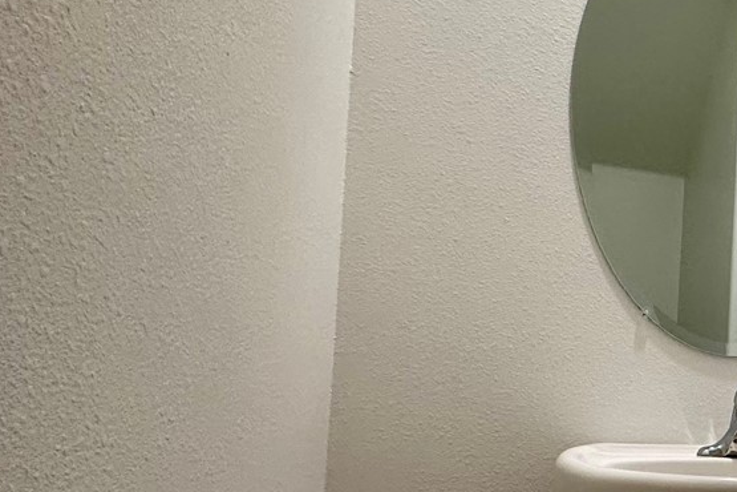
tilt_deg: +1.3
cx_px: 900
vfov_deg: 31.3
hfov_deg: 35.6
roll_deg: -2.3
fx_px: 860
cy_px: 375
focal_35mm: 42
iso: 200
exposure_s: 1/120
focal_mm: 2.22
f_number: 2.2
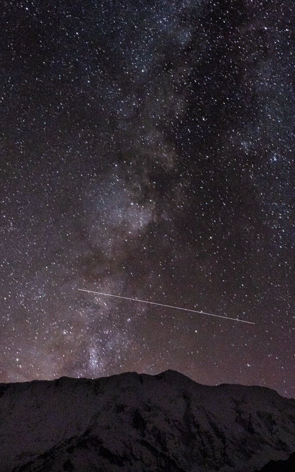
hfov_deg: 28.5
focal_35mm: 45
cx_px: 118
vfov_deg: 44.1
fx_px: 579
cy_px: 185
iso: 6400
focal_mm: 36
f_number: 9
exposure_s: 30
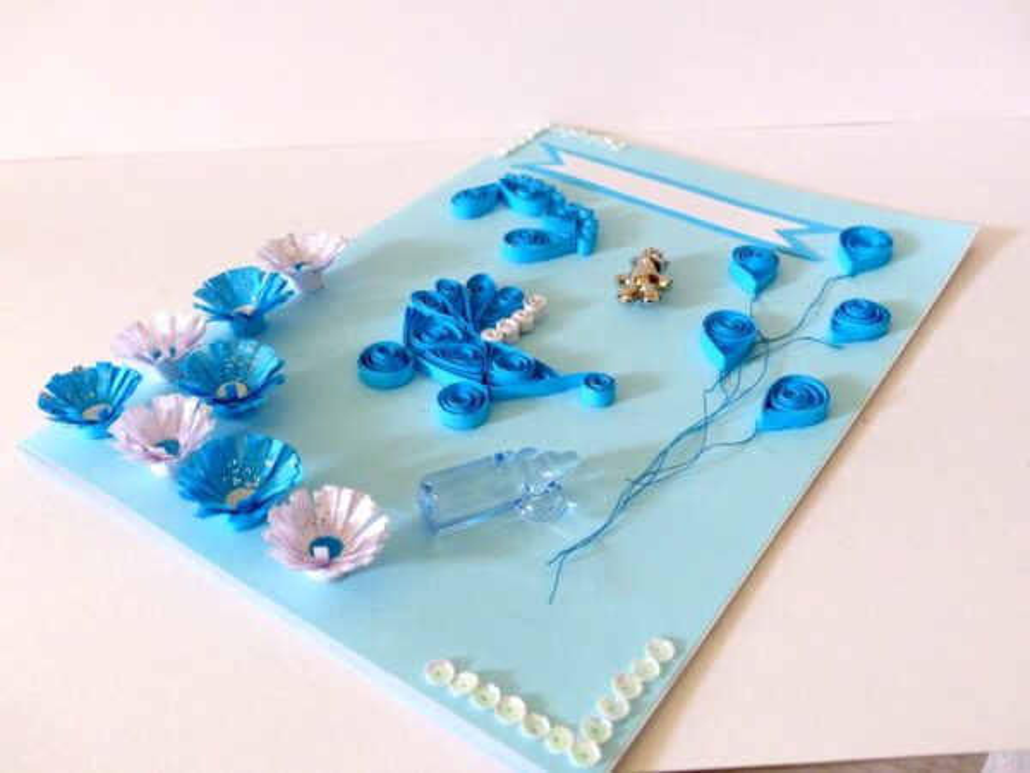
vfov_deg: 40.7
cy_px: 386
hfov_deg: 52.6
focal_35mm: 35
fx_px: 1041
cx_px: 515
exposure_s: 1/50
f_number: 2.8
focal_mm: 6.3
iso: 400
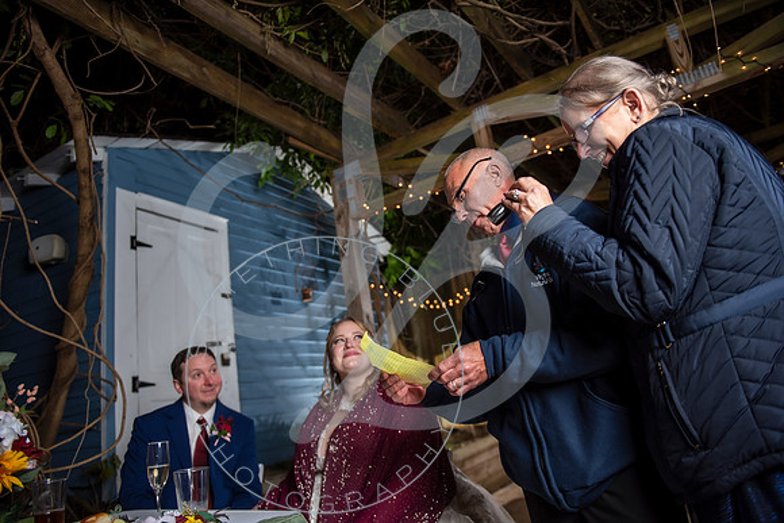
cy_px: 262
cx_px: 392
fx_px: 523
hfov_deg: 73.7
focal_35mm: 24
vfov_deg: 53.2
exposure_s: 1/200
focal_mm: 24
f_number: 2.8
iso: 100
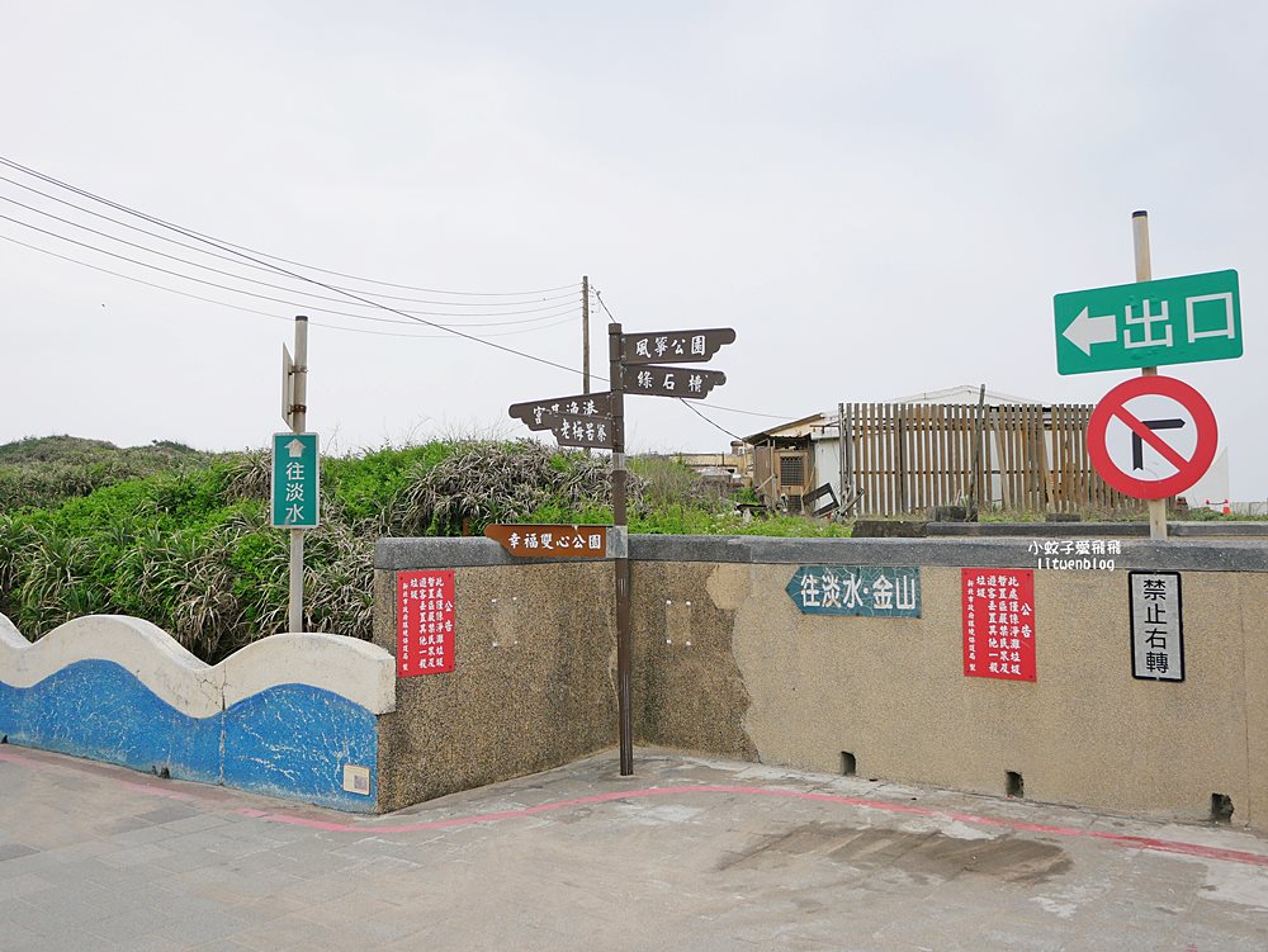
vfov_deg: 49.8
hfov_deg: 63.4
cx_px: 634
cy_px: 476
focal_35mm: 28
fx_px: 1026
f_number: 3.5
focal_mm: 14
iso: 200
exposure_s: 1/1000
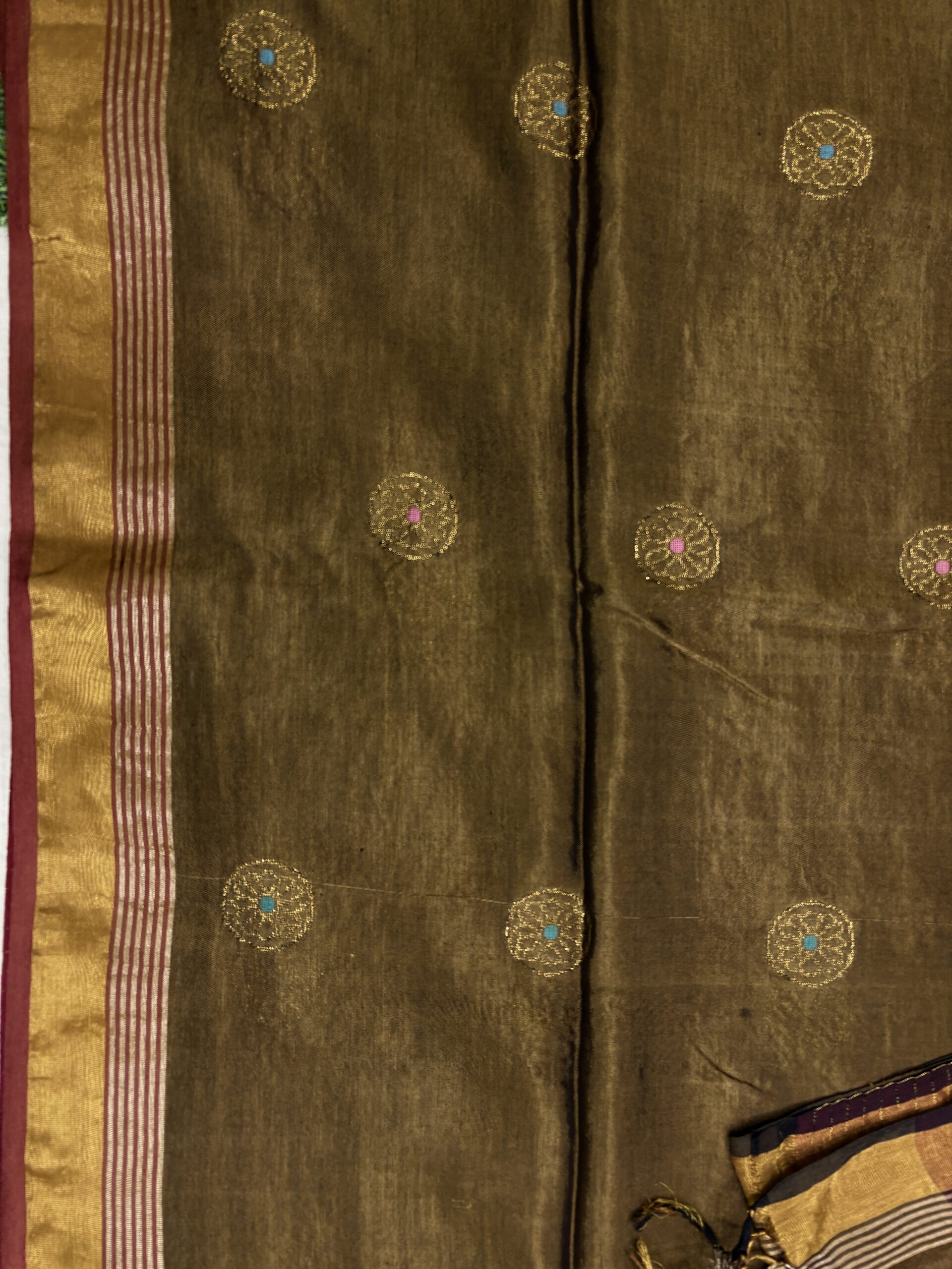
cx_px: 476
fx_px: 953
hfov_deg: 53.1
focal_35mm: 26
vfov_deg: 67.3
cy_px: 634
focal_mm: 5.96
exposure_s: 1/100
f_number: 1.6
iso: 64
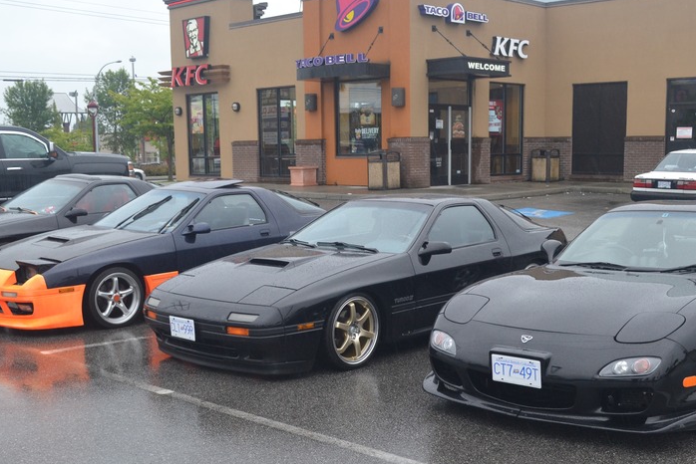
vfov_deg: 30.4
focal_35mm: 44
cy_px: 302
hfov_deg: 44.5
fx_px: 851
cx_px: 344
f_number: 5.6
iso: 400
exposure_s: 1/125
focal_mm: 20
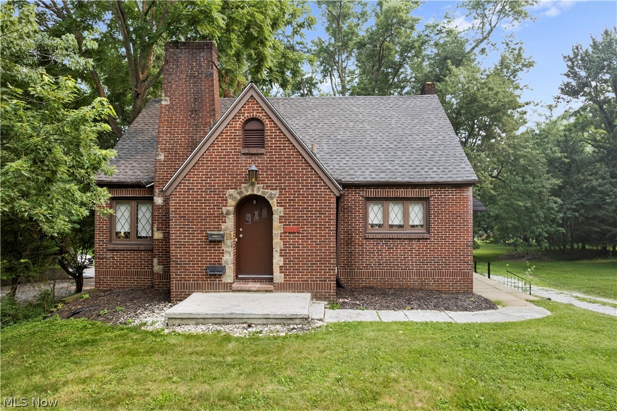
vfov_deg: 57.2
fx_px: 377
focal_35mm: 22
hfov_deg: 78.6
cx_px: 308
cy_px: 206
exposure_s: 1/250
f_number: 2.8
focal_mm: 8.38
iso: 100
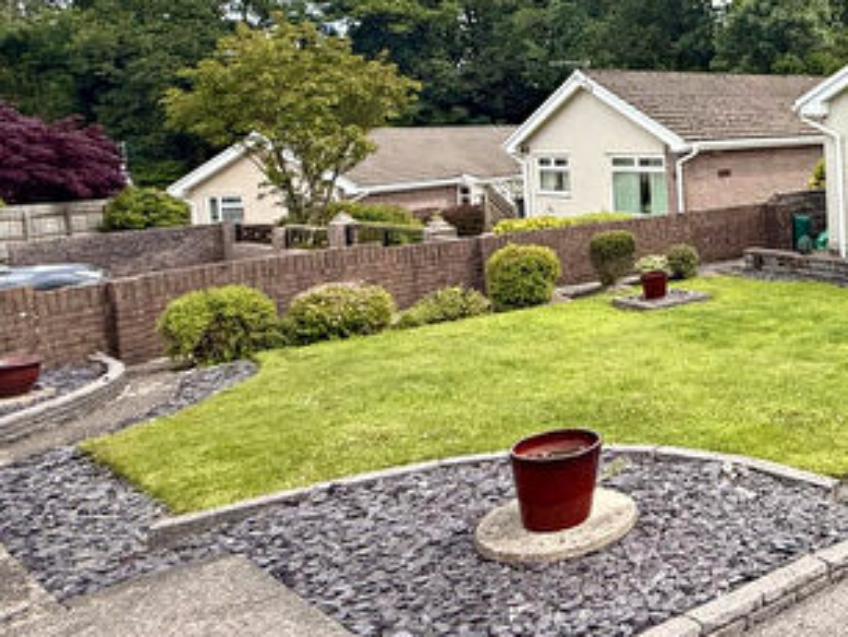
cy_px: 162
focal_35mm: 32
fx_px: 785
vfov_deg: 42.9
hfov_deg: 45.0
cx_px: 903
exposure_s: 1/1285
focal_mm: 2.22
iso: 64
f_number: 2.2
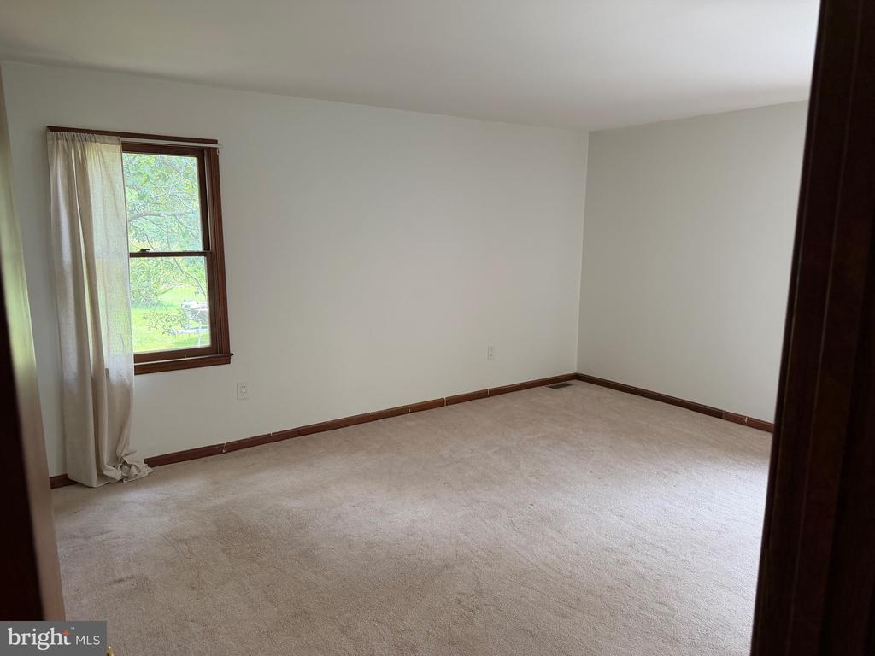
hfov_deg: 71.6
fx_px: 607
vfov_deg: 56.8
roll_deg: -0.9
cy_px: 328
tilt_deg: -10.1
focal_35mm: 24
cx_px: 438
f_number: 1.78
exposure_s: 1/121
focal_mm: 6.76
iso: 200
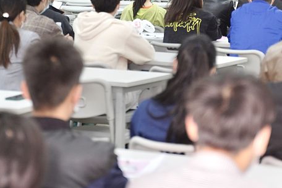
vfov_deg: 8.3
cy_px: -55
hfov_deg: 12.6
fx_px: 1277
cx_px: 158
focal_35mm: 163
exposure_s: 1/50
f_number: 2.8
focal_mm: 62
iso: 320
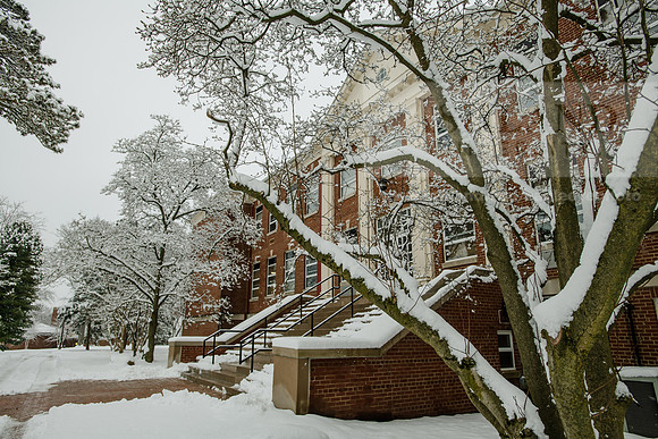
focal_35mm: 24
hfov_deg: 73.7
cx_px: 329
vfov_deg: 53.2
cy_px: 220
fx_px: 439
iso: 250
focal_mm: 24
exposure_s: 1/400
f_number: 5
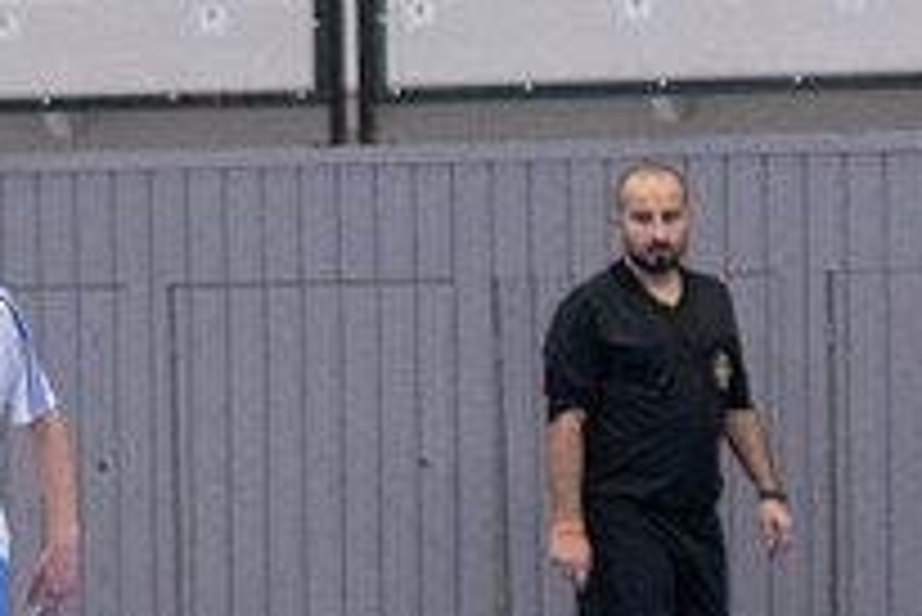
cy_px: 726
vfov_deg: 3.4
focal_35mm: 403
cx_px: -247
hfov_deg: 5.1
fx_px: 10328
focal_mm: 95
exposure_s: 1/400
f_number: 3.2
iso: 8000
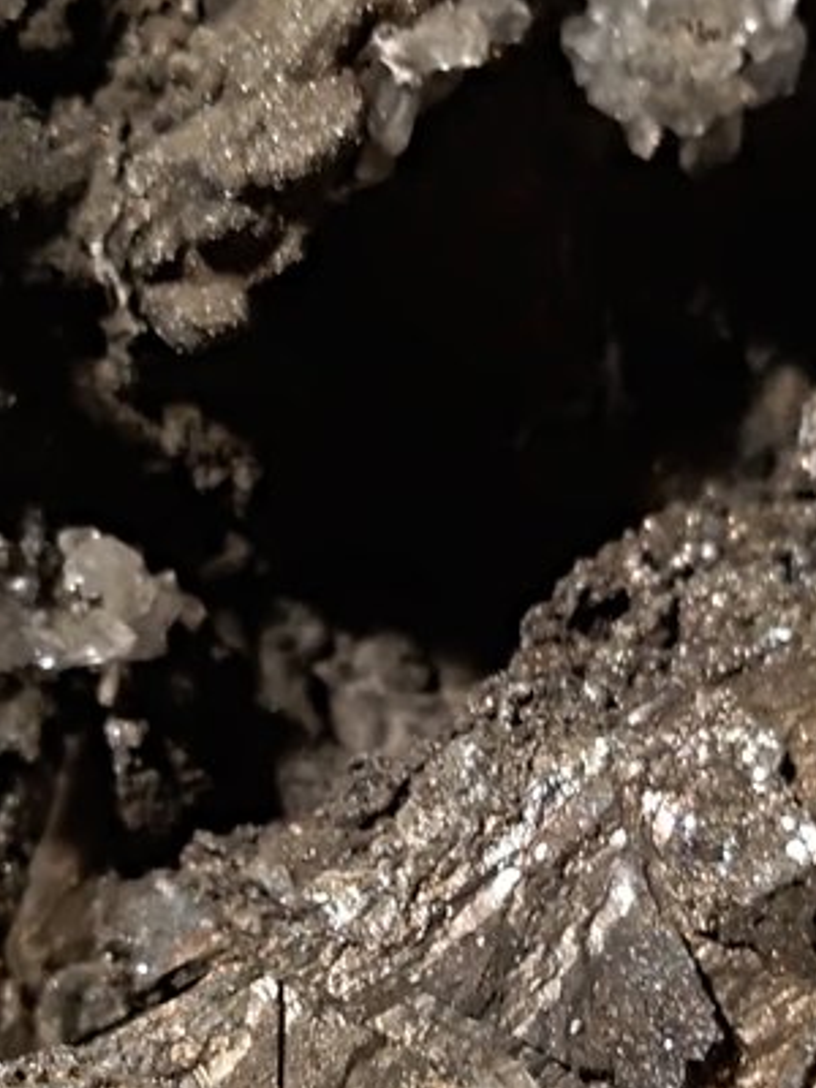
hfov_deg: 14.2
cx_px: 498
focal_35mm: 104
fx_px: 3269
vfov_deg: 18.8
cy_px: 756
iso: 121
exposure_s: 1/50
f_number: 2
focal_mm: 3.54
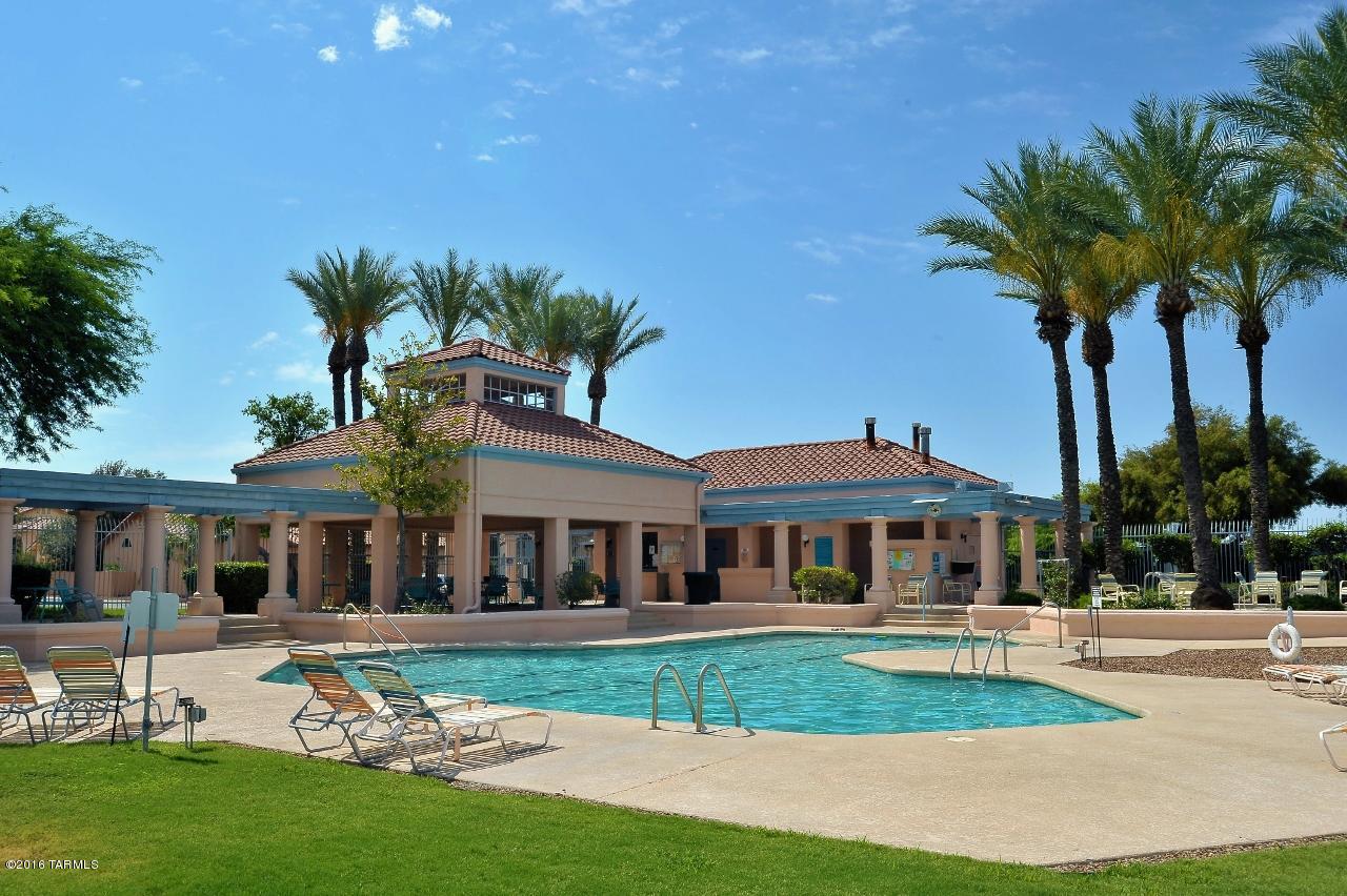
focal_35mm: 30
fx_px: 1122
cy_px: 448
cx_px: 674
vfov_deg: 43.6
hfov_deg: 62.0
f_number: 16
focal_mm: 30
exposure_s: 1/320
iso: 250
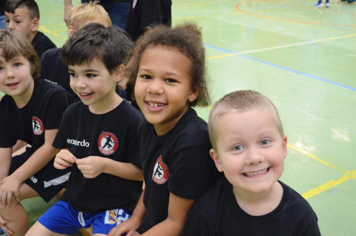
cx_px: 178
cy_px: 118
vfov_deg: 31.7
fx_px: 414
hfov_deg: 46.5
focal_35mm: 42
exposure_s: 1/200
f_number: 4.5
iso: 1600
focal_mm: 28
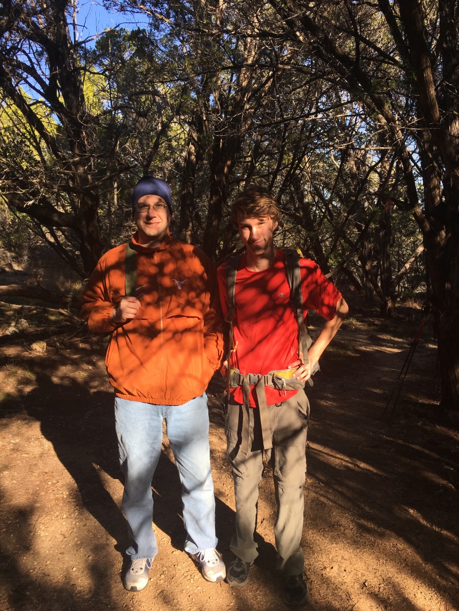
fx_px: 513
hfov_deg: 48.2
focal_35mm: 29
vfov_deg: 61.6
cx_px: 230
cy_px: 306
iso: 25
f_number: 2.2
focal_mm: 4.15
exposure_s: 1/635
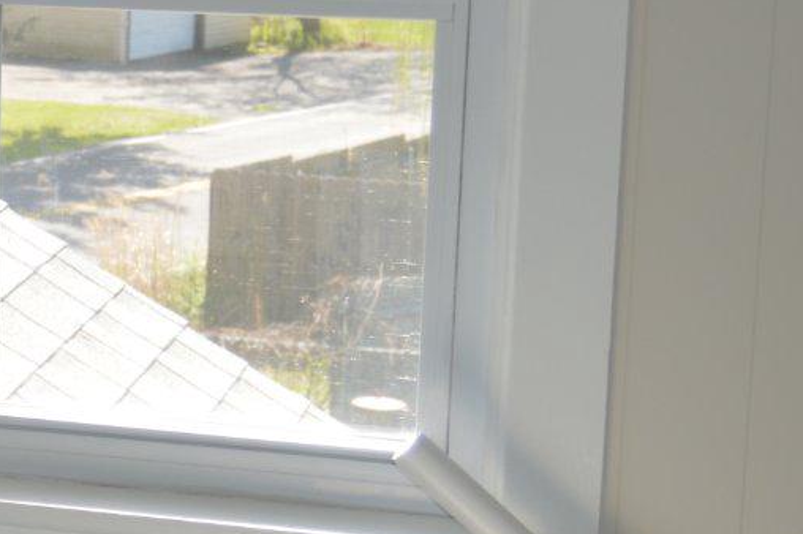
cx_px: -612
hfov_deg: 13.9
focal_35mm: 133
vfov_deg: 10.3
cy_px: 209
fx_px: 2965
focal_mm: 22
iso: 100
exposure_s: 1/125
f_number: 4
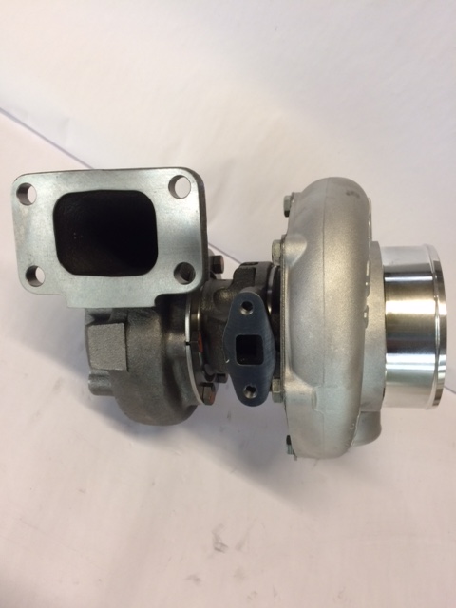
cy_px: 304
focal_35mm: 29
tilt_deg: -49.9
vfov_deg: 61.7
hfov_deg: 48.2
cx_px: 228
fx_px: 509
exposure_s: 1/33
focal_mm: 4.15
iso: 50
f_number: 2.2
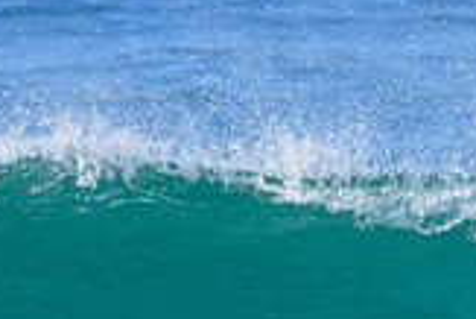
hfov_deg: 0.7
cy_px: 346
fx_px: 37134
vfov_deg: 0.5
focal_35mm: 2806
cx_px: 638
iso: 360
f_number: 11
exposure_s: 1/800
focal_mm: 580
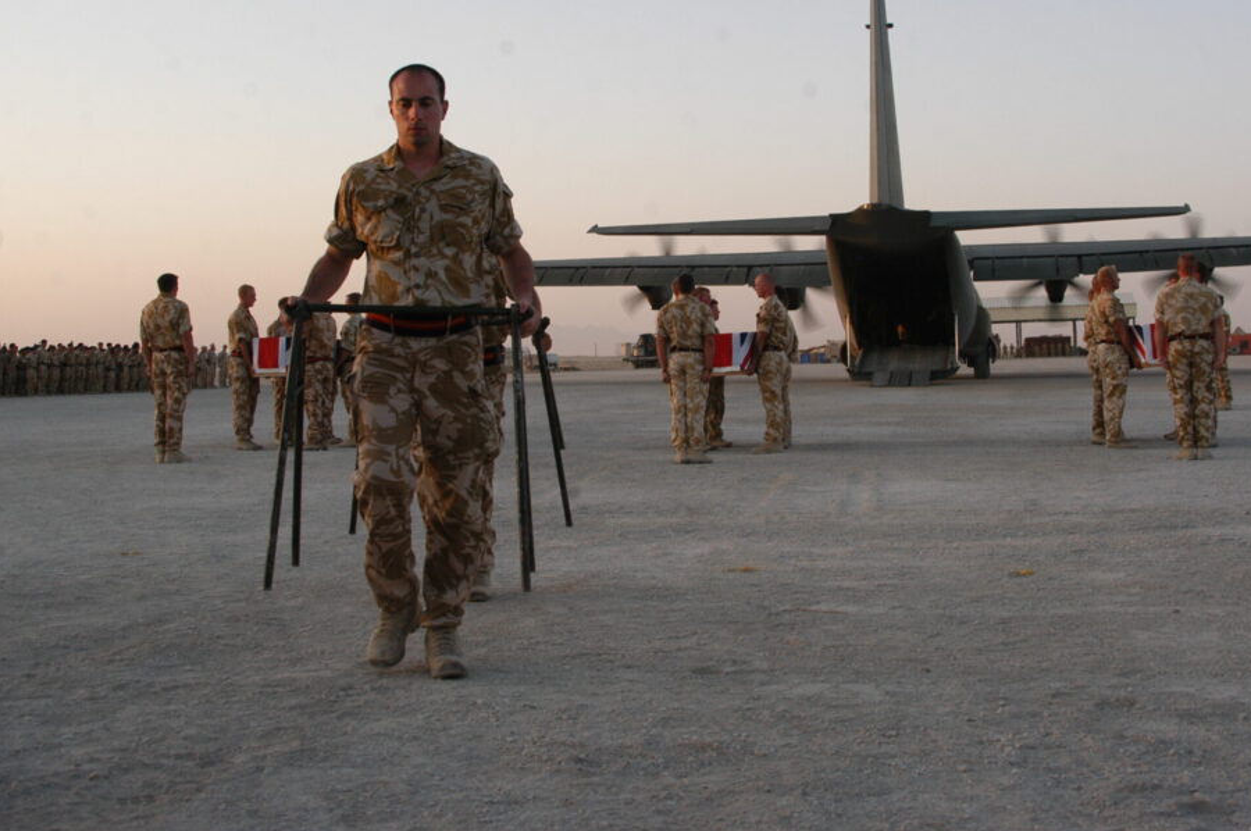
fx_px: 1666
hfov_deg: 41.0
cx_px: 721
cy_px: 298
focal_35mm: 48
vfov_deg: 27.9
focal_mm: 24
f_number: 7.1
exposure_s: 1/160
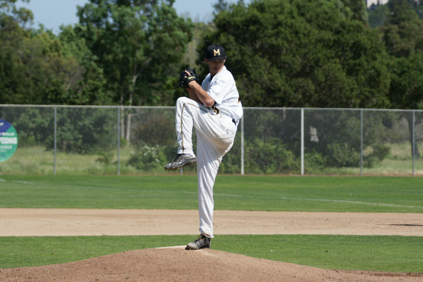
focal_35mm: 240
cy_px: 141
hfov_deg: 8.6
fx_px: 2818
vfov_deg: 5.7
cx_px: 212
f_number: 5
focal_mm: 160
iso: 400
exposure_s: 1/3200
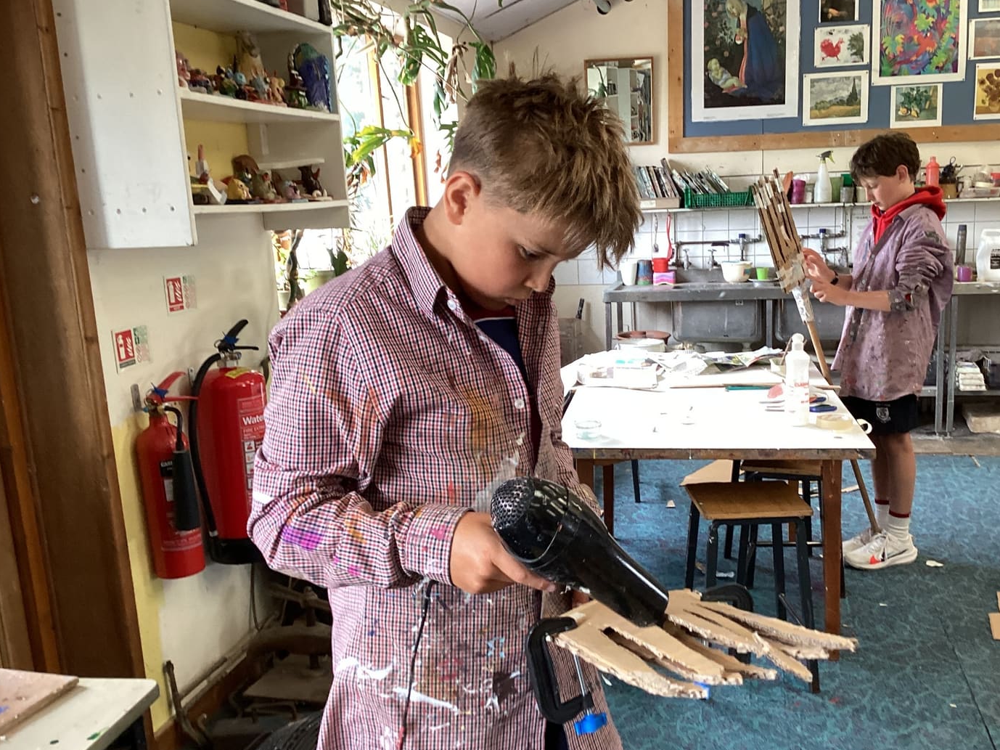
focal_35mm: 36
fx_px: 1040
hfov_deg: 51.2
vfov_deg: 39.6
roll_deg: +2.5
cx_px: 573
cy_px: 401
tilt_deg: -9.0
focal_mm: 3.3
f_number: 2.4
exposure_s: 1/60
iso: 160
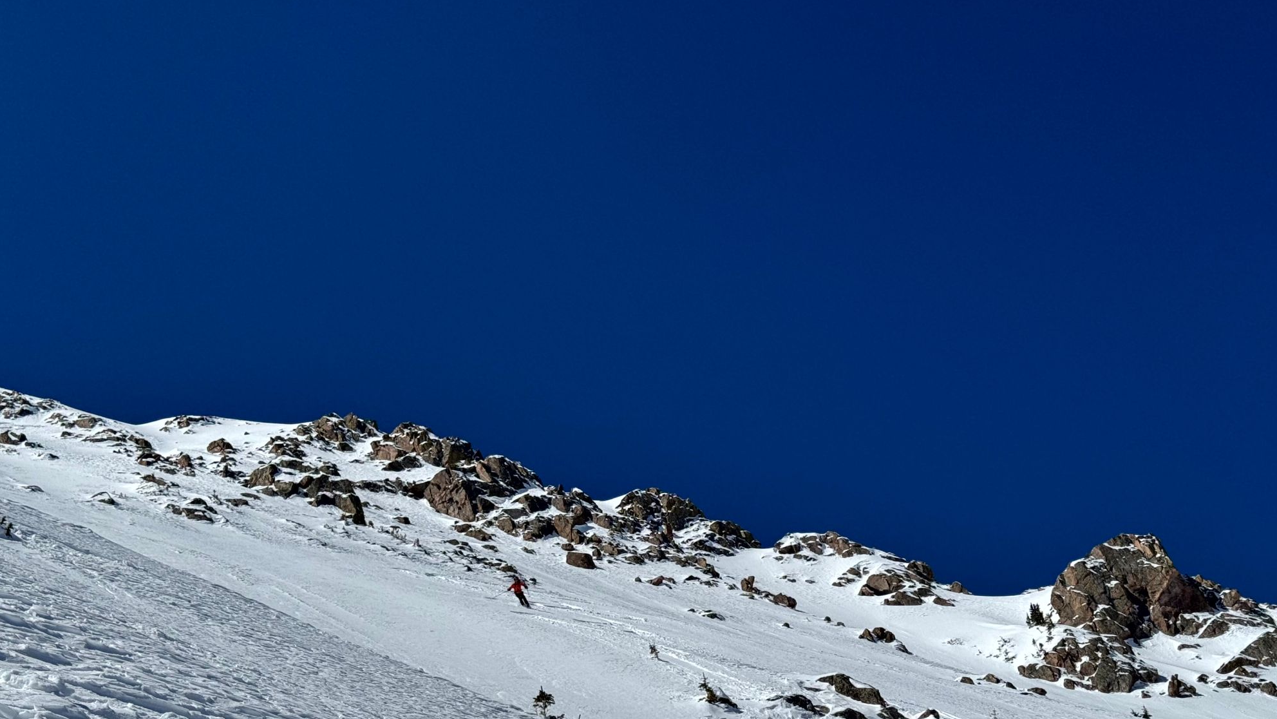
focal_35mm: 54
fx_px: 1829
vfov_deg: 22.2
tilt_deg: +39.4
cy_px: 461
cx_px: 648
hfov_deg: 38.5
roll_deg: +6.8
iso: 80
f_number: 1.78
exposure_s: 1/15385
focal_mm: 6.76
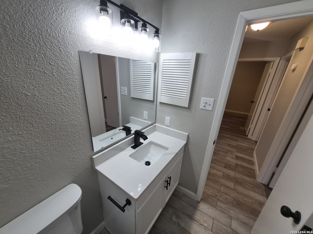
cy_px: 117
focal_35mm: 13
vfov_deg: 89.9
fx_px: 118
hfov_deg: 106.2
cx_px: 156
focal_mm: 1.74
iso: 64
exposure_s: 1/120
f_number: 2.2
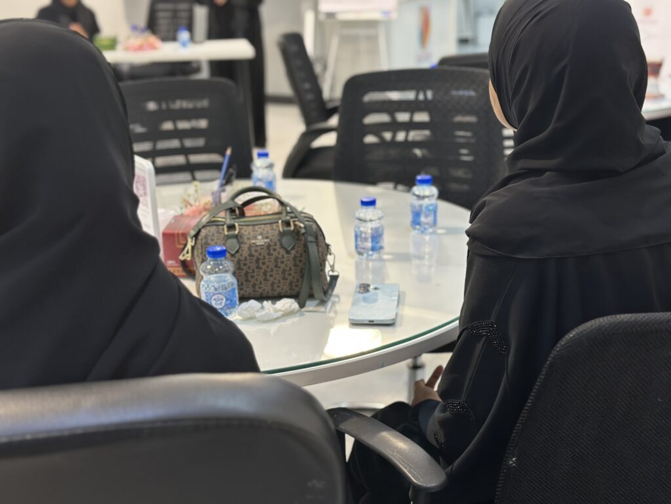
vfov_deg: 30.3
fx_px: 930
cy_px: 252
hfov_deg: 39.7
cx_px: 336
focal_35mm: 48
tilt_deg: -17.3
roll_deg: +2.6
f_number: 1.78
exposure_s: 1/50
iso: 160
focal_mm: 6.86
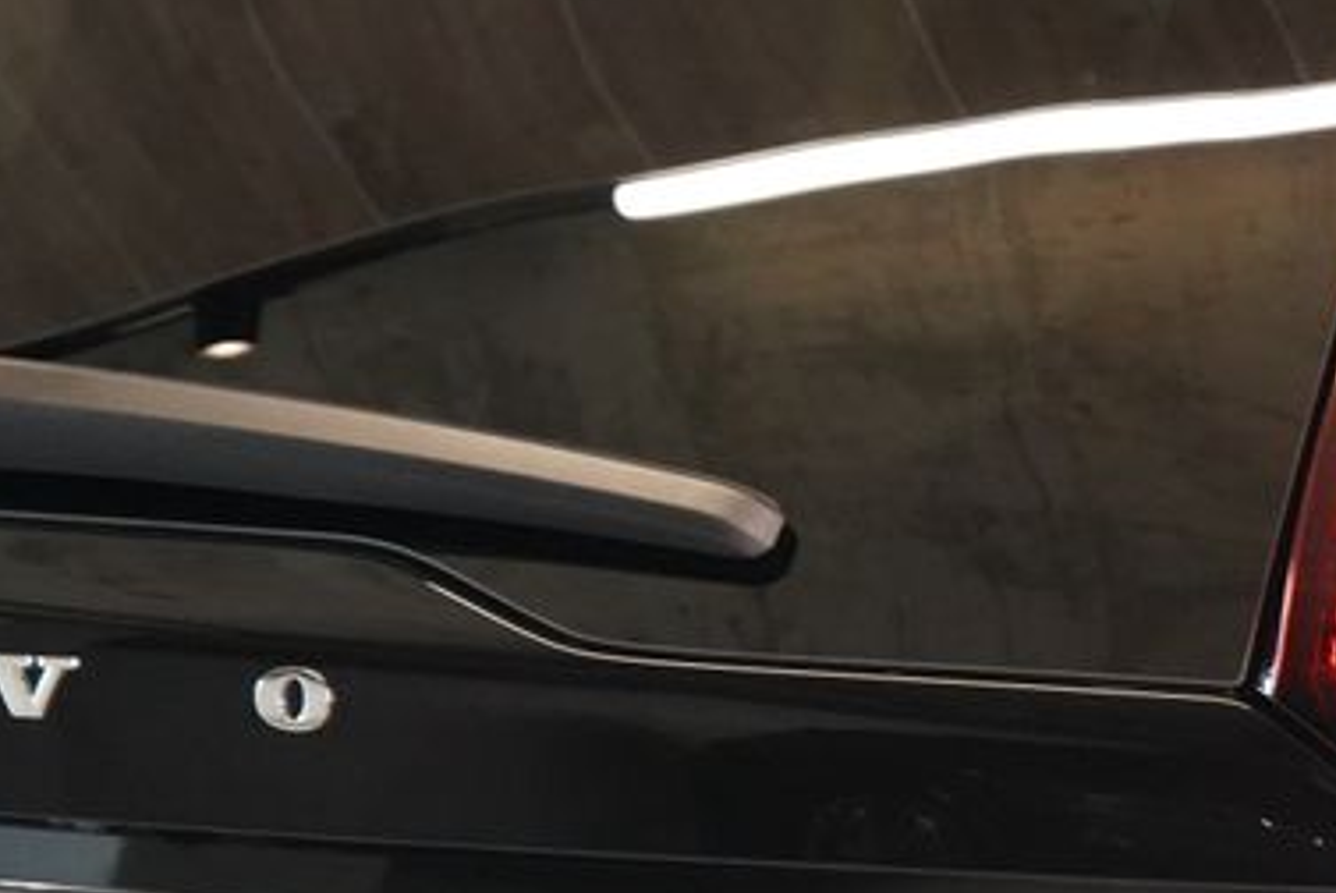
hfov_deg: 10.7
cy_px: 615
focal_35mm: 190
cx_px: 1488
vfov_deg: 7.2
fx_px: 7056
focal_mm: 70
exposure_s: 1/160
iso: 10000
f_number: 5.6
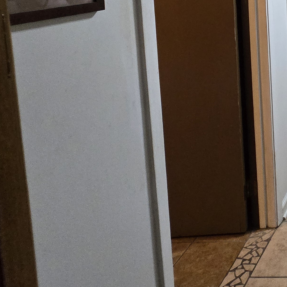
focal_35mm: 38
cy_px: -17
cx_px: 427
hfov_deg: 28.7
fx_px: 356
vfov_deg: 37.7
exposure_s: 1/60
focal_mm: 2.2
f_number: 2.2
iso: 640
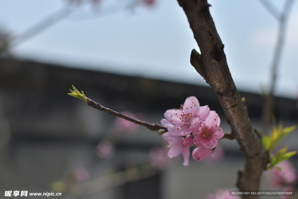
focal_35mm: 52
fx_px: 435
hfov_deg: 37.8
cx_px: 149
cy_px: 100
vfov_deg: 25.8
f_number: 3.5
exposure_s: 1/4000
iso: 110
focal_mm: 35
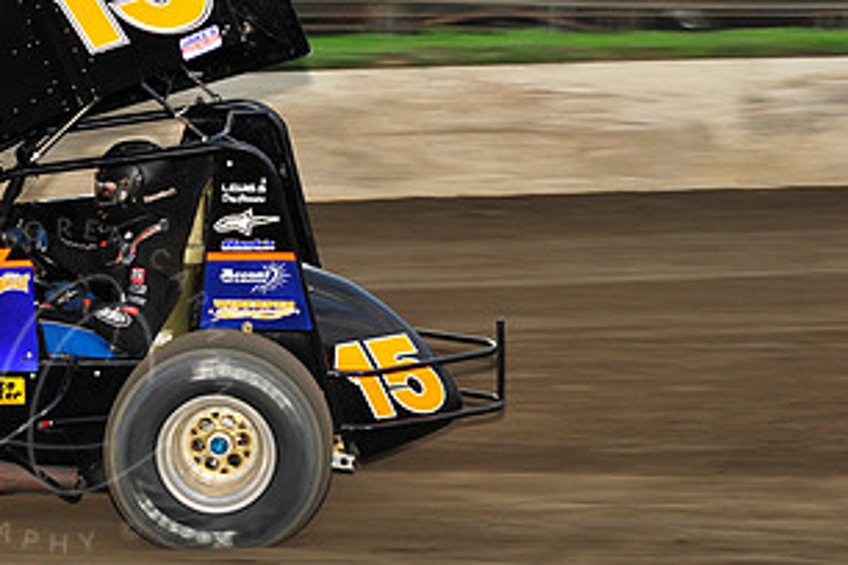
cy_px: 130
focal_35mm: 199
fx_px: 4687
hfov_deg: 10.3
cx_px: 64
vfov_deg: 6.9
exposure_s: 1/320
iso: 640
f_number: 7.1
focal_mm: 105
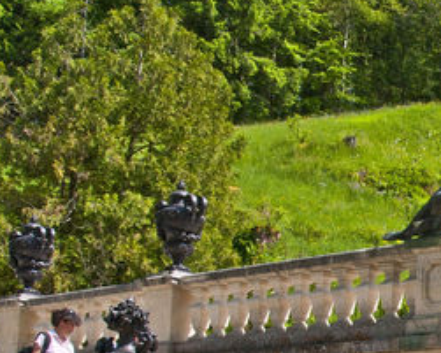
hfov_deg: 16.8
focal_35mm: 111
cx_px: 485
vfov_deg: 13.8
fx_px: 1449
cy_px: 275
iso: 250
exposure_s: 1/640
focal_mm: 22
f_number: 9
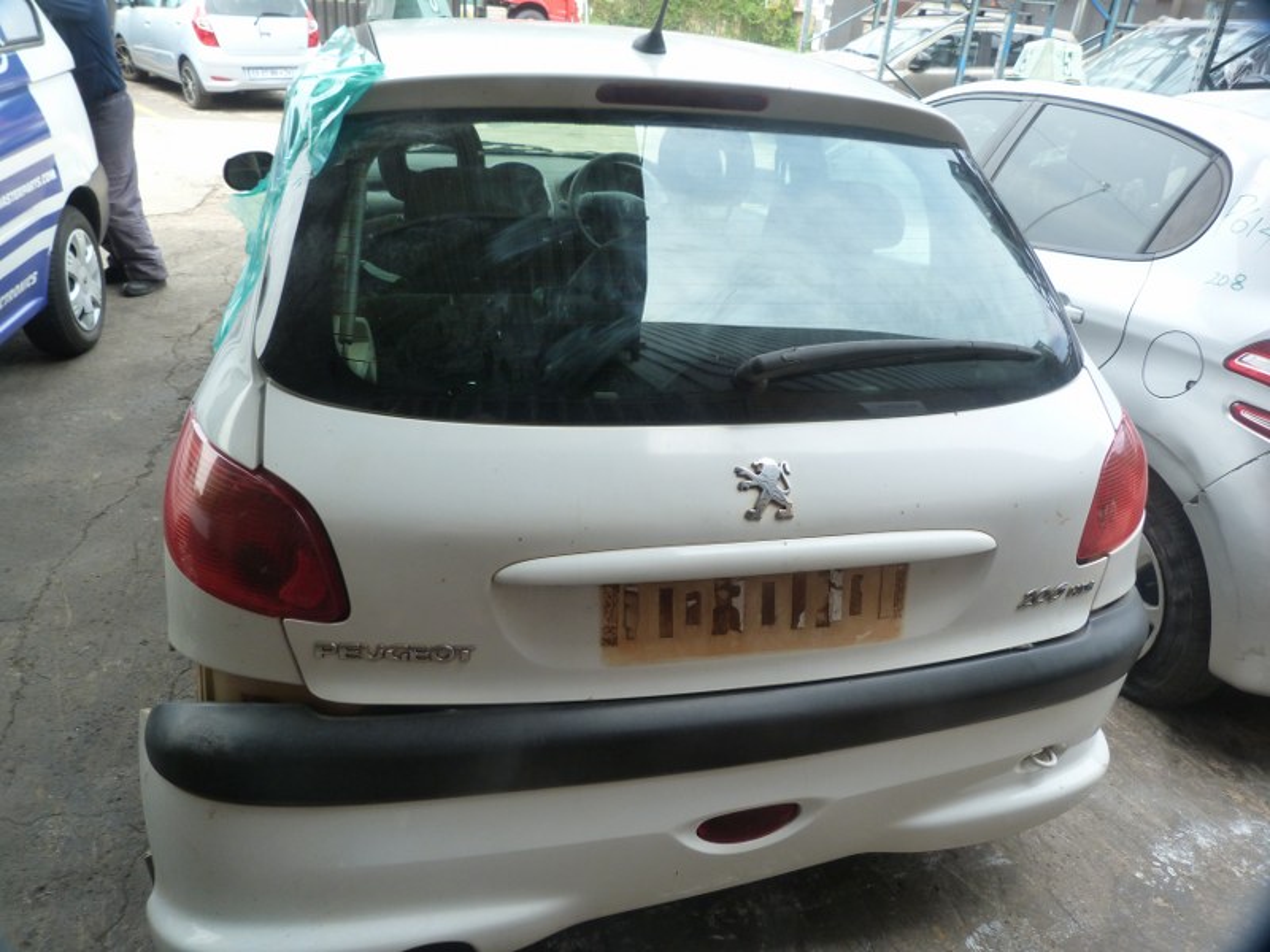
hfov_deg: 69.4
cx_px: 635
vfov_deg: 54.9
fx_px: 917
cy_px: 476
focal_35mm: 25
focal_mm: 4.5
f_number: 3.6
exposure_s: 1/100
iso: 125
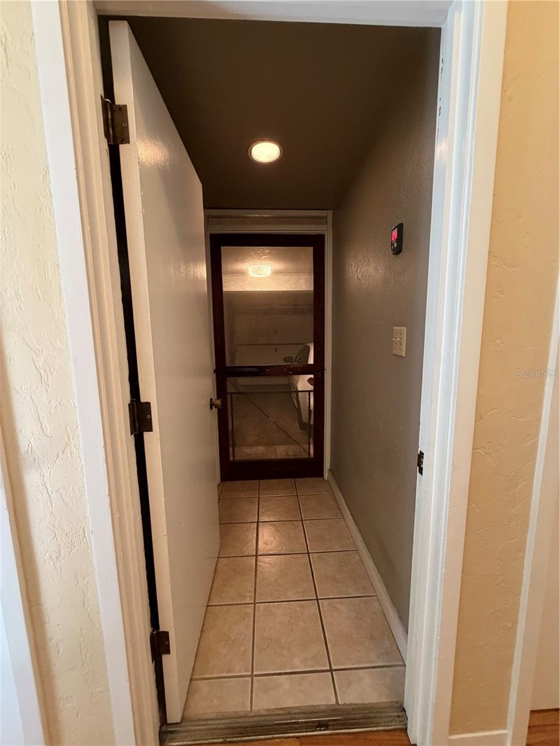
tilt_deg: -8.1
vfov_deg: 102.1
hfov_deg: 85.7
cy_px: 373
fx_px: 302
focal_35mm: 14
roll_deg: +0.7
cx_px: 280
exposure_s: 1/60
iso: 400
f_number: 2.2
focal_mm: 2.22
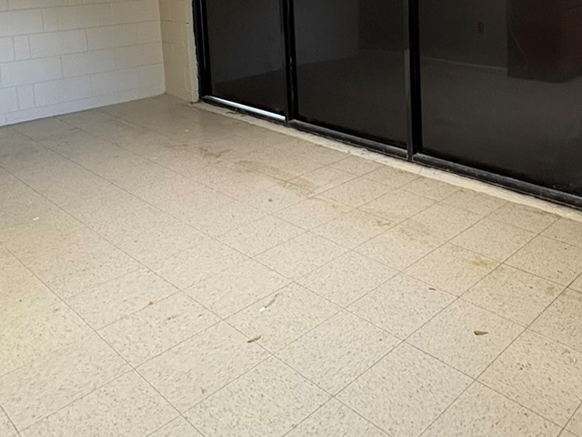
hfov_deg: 49.5
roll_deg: +1.1
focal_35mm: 35
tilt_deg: -5.1
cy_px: 9
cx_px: 467
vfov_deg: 36.9
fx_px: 588
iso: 400
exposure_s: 1/60
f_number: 2.2
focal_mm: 2.22
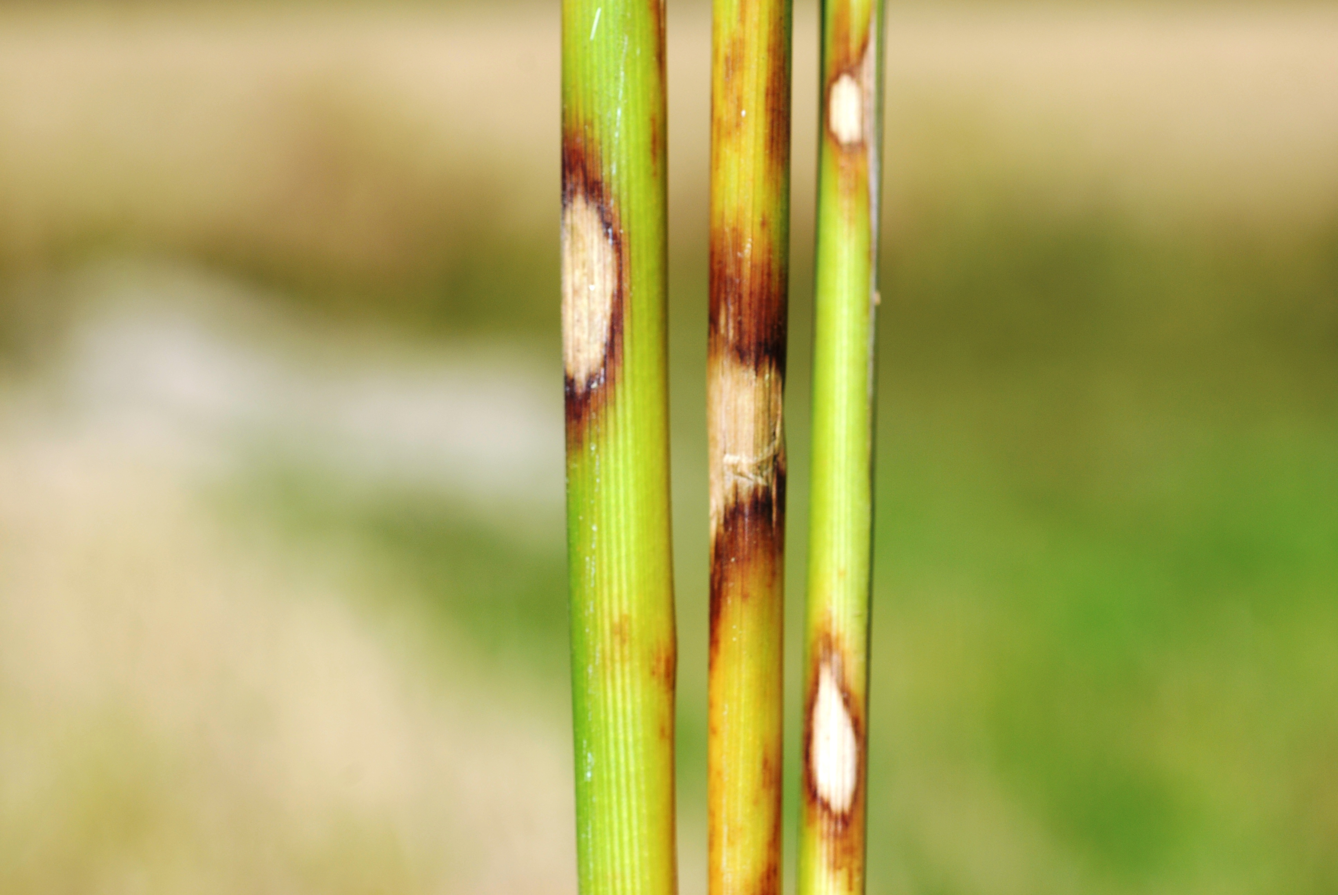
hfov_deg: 22.6
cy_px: 448
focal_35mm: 90
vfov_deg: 15.2
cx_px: 669
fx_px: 3349
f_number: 8
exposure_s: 1/320
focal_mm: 60
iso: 100
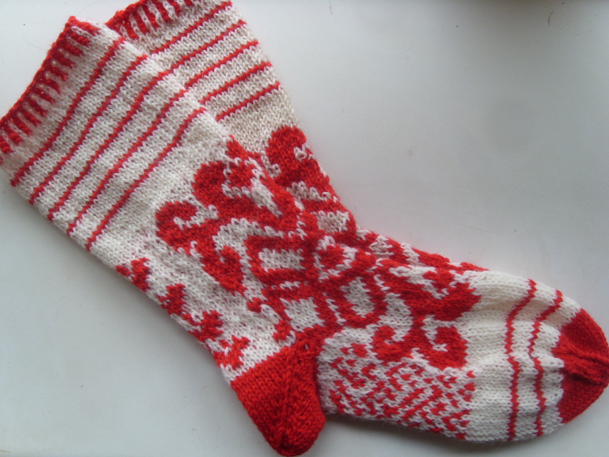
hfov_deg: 52.6
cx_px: 304
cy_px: 228
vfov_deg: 40.7
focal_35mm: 35
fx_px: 616
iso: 50
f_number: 2.8
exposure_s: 1/31
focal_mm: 5.8
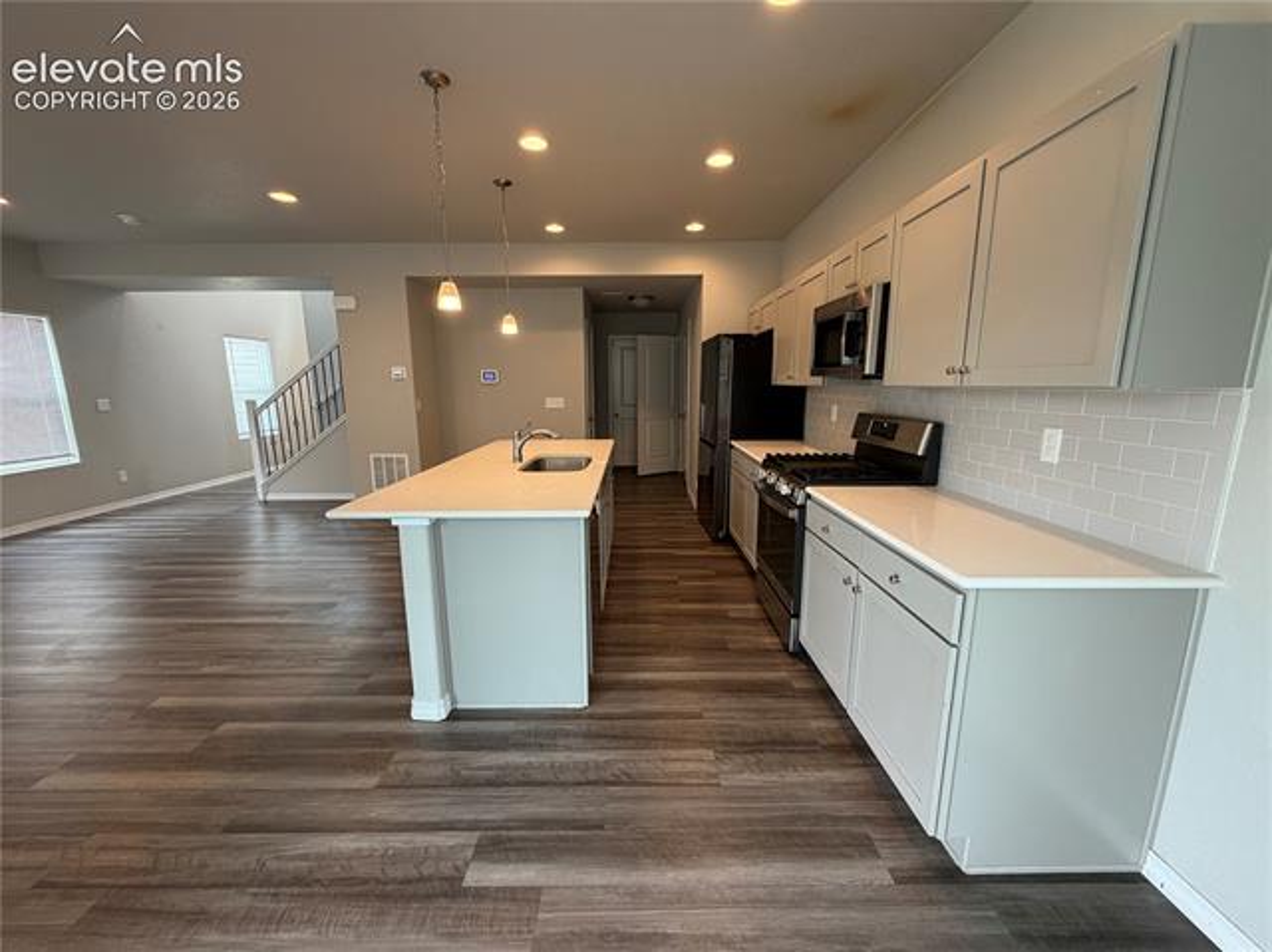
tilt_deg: -10.3
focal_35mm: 14
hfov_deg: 102.1
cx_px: 636
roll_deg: +0.2
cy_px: 476
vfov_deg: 85.6
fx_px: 514
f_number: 2.2
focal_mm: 2.22
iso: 200
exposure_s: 1/60
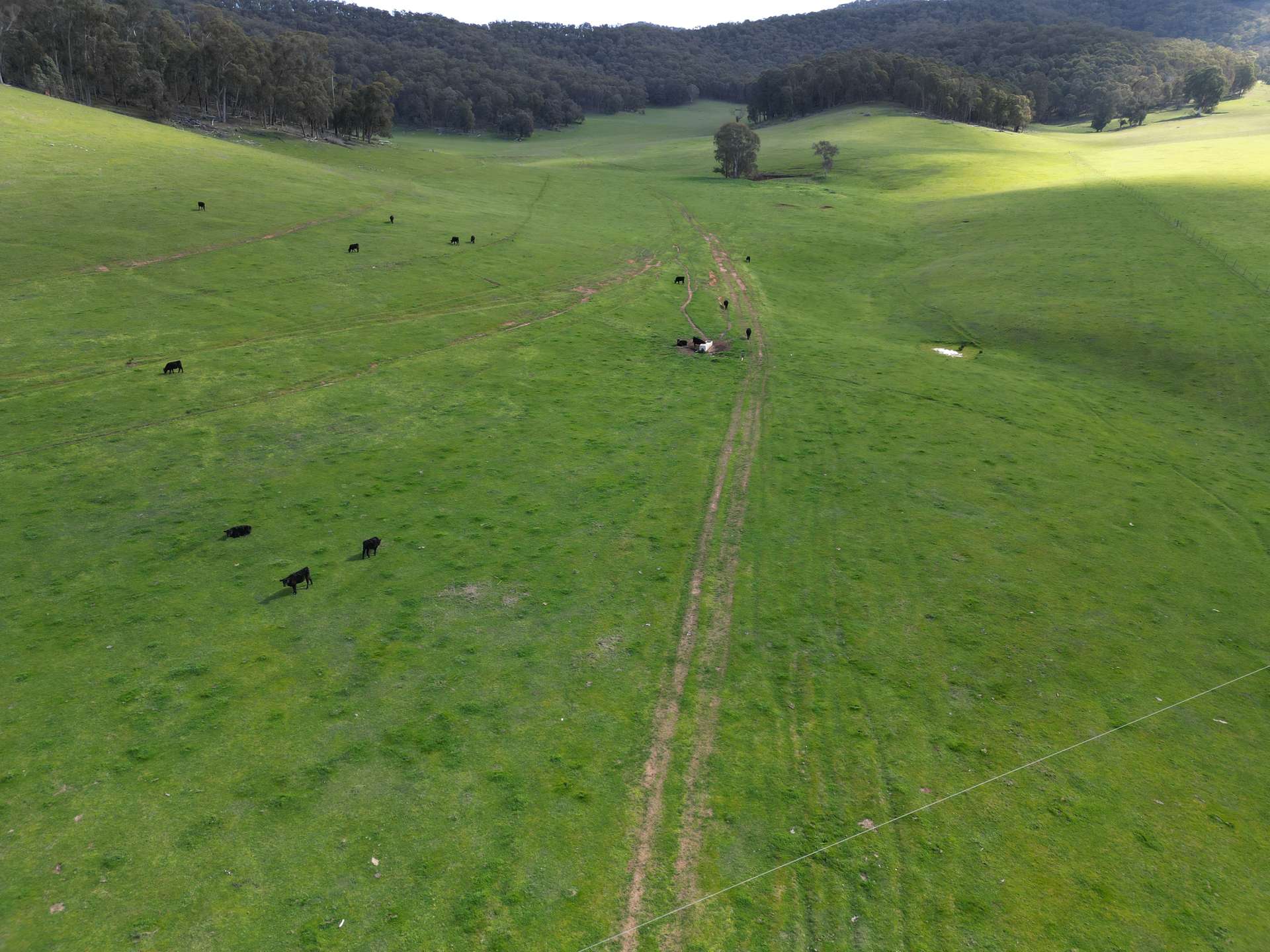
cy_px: 476
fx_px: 881
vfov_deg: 56.8
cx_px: 635
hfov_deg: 71.6
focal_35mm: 24
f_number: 1.7
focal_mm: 6.72
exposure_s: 1/500
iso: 100
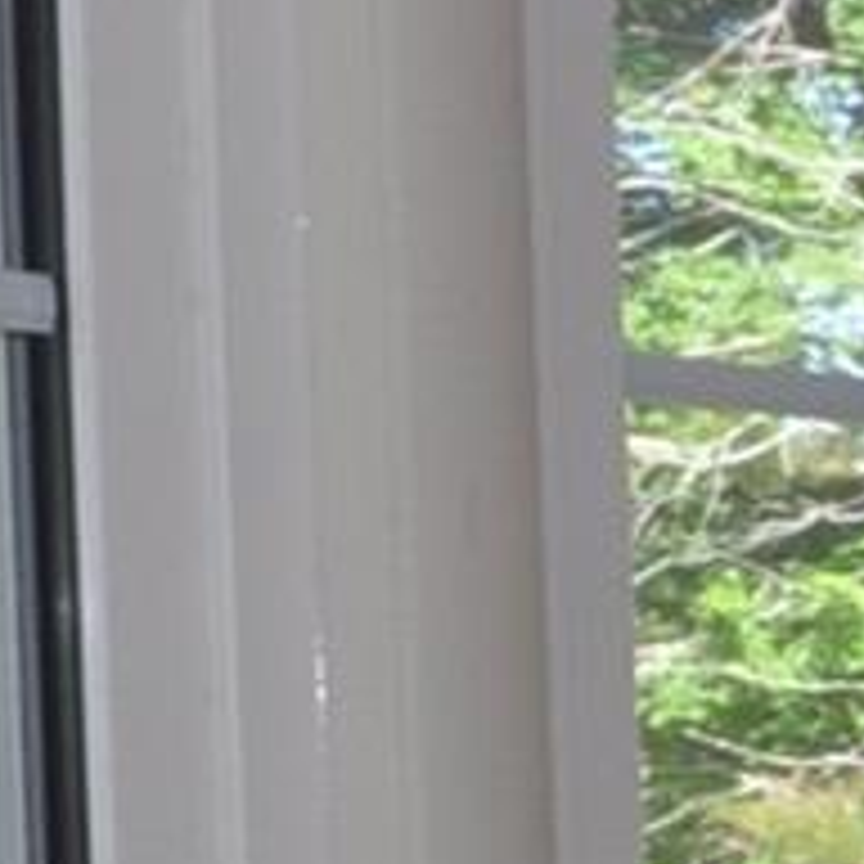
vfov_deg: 9.1
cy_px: 1040
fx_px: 5365
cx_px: 4450
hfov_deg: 5.9
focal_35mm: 190
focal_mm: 14
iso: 400
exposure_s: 1/60
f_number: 5
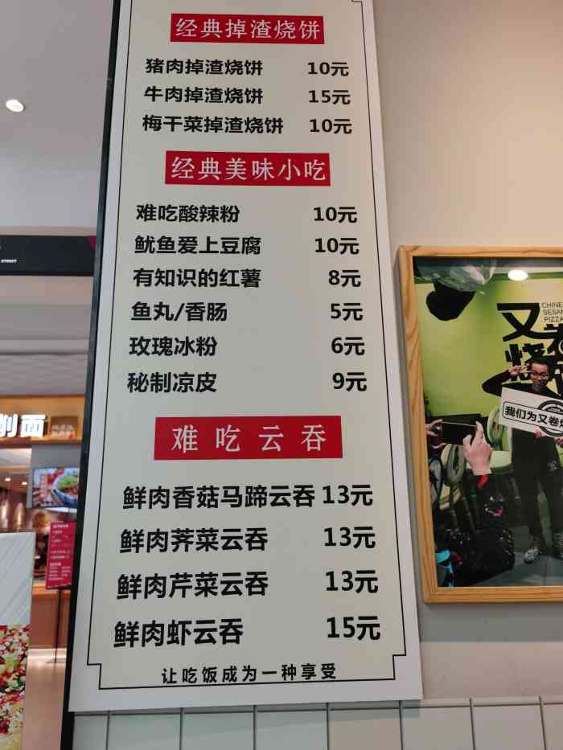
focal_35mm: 27
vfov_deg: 65.3
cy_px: 375
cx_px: 282
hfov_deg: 51.4
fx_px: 585
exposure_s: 1/128
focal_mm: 5.56
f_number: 1.6
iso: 50
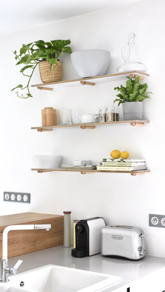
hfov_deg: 21.6
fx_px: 432
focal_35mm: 56
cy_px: 146
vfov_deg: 37.5
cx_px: 75
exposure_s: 1/50
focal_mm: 35
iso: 1250
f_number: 5.6
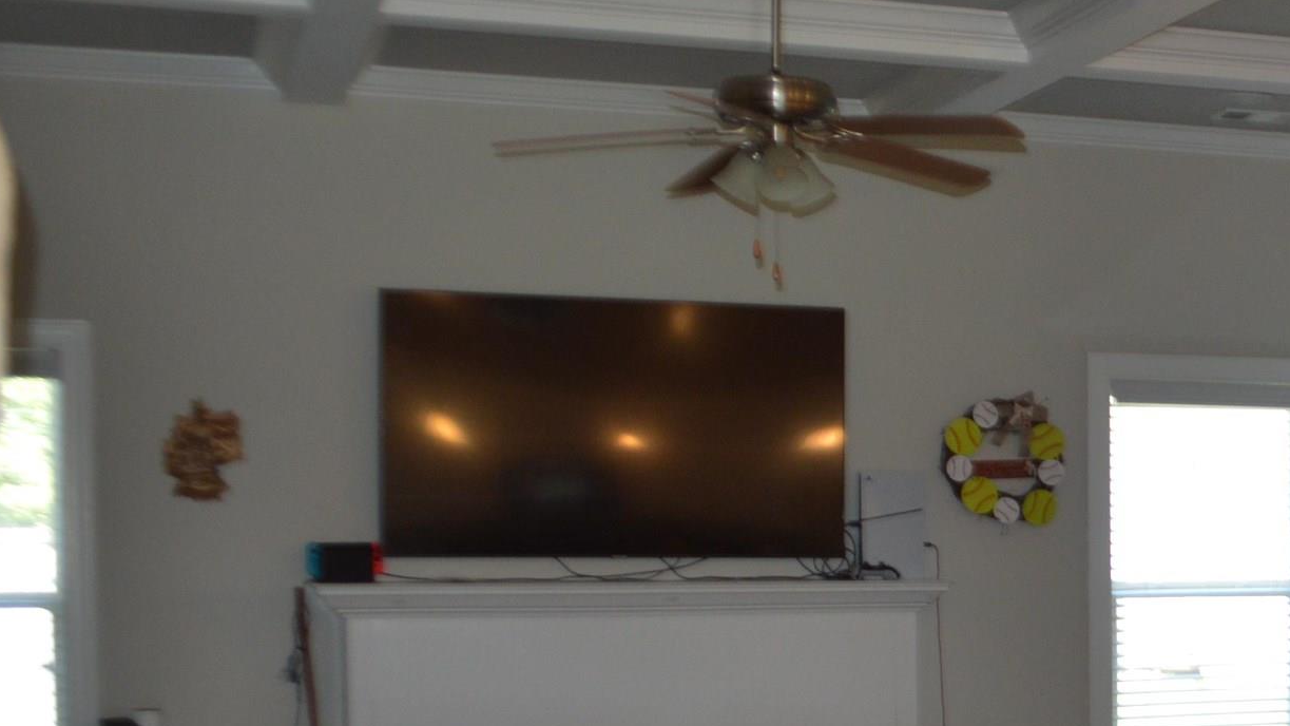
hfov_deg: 26.9
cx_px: 1480
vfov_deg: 16.8
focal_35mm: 71
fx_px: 2429
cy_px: 635
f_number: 4
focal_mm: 18
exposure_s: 1/60
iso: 400
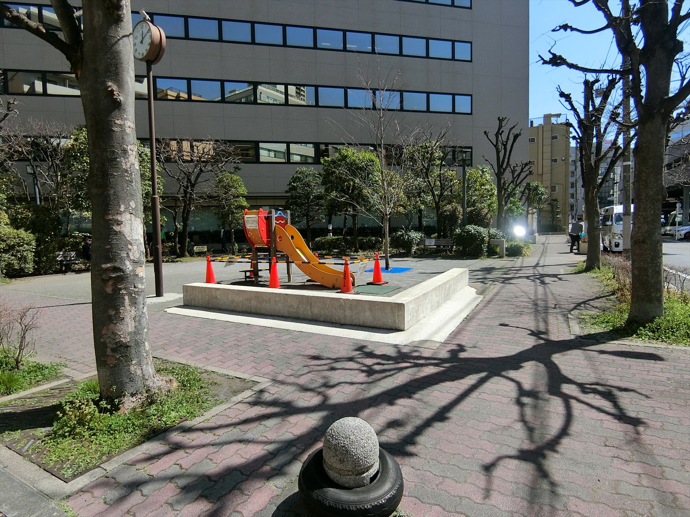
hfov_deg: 84.7
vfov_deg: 68.7
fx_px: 379
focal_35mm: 19
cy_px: 258
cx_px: 345
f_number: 6.9
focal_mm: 4.06
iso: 80
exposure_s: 1/250
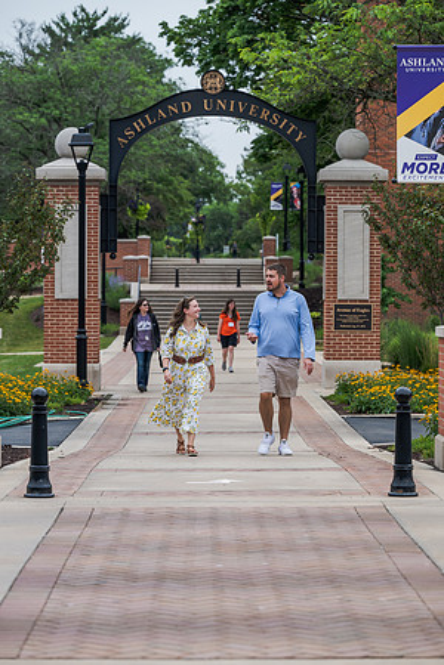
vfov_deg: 17.1
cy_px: 332
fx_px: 2220
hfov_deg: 11.4
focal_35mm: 120
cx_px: 222
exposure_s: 1/500
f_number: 4.5
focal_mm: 120
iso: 125
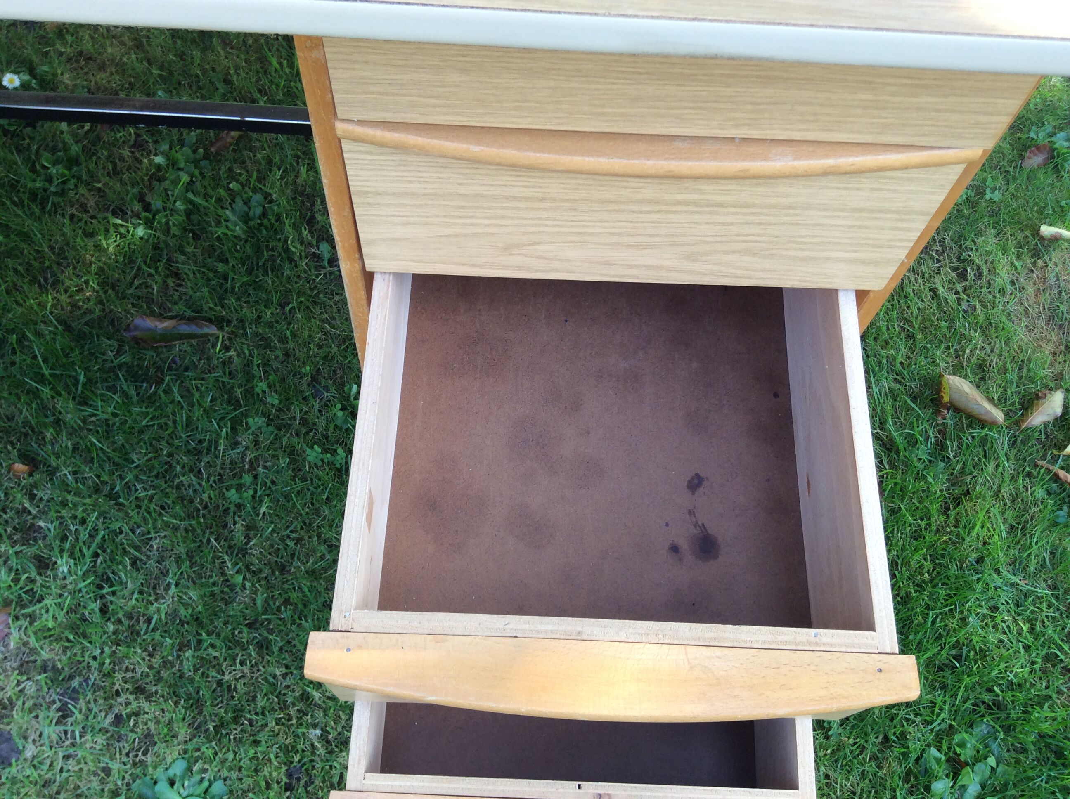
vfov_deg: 44.1
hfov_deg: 56.9
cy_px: 400
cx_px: 535
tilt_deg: -65.9
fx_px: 988
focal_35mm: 32
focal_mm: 3.3
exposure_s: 1/100
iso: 40
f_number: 2.4
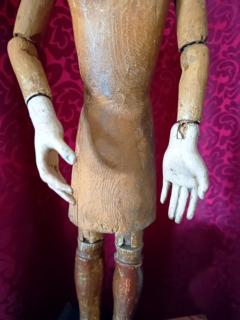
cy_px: 160
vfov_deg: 71.6
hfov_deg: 56.8
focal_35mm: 24
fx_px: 222
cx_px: 120
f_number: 1.7
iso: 5478
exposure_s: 1/14.3
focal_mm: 5.24
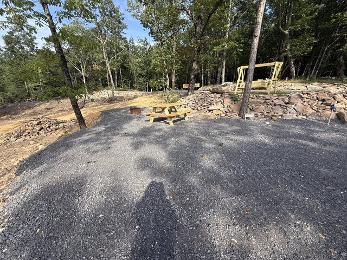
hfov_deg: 102.1
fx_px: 140
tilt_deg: -12.1
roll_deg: -3.3
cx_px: 174
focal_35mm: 14
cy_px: 130
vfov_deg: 85.7
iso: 50
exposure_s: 1/672
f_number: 2.2
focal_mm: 2.22
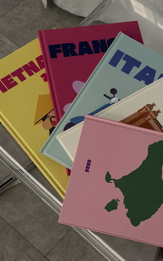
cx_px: 115
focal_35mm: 86
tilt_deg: -58.2
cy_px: 113
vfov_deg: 24.1
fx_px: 611
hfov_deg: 15.1
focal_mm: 6.76
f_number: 1.78
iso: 50
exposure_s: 1/182
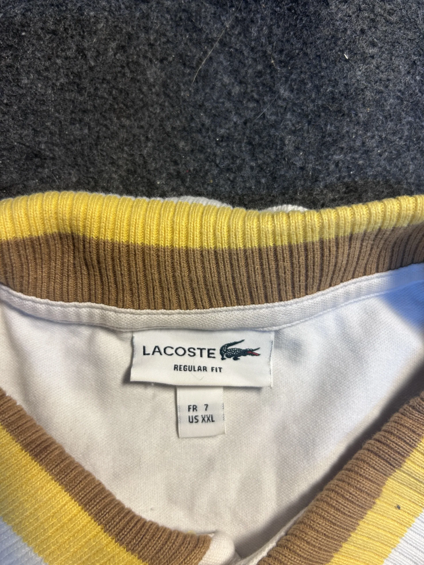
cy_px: 282
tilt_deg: -56.8
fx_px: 425
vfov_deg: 67.3
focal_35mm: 26
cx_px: 212
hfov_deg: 53.1
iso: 80
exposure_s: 1/50
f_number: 1.5
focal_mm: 5.7
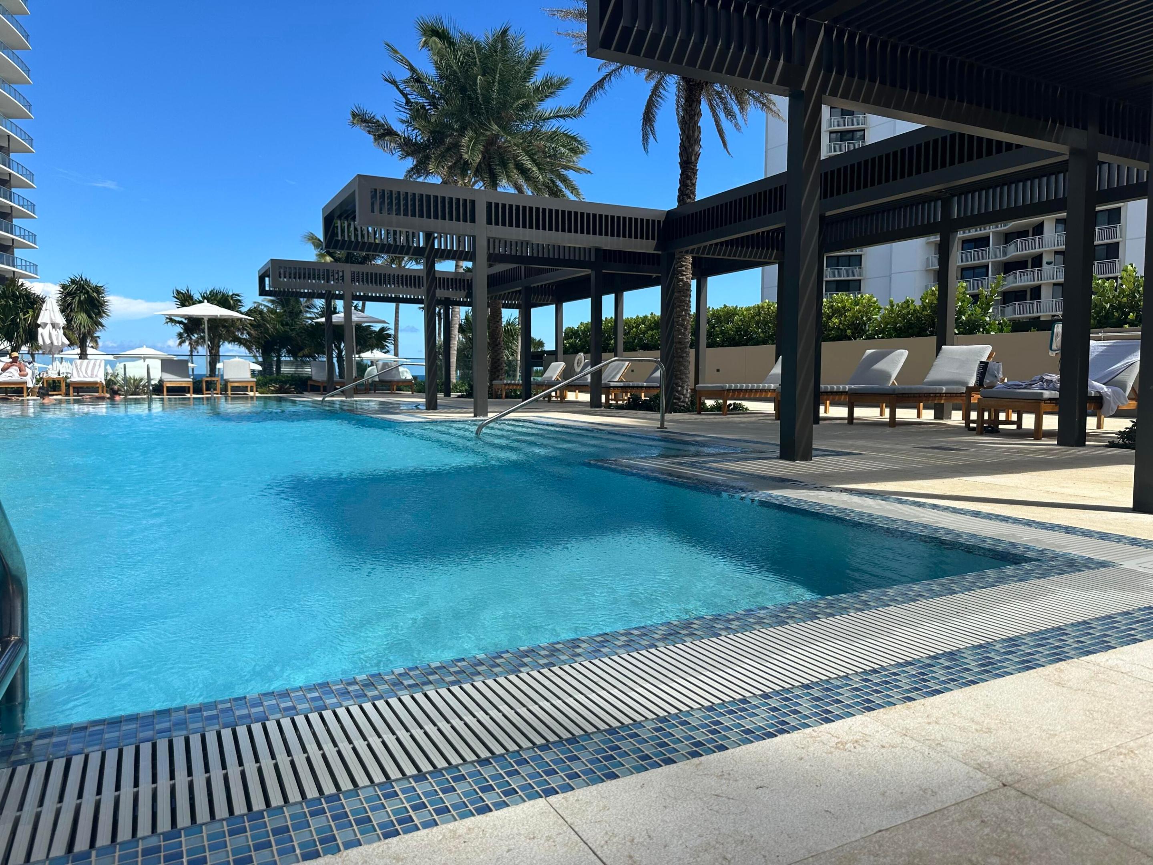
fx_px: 799
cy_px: 432
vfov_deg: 56.8
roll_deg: +0.6
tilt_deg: -3.2
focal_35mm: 24
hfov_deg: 71.6
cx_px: 576
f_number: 1.78
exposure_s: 1/3472
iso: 80
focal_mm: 6.86
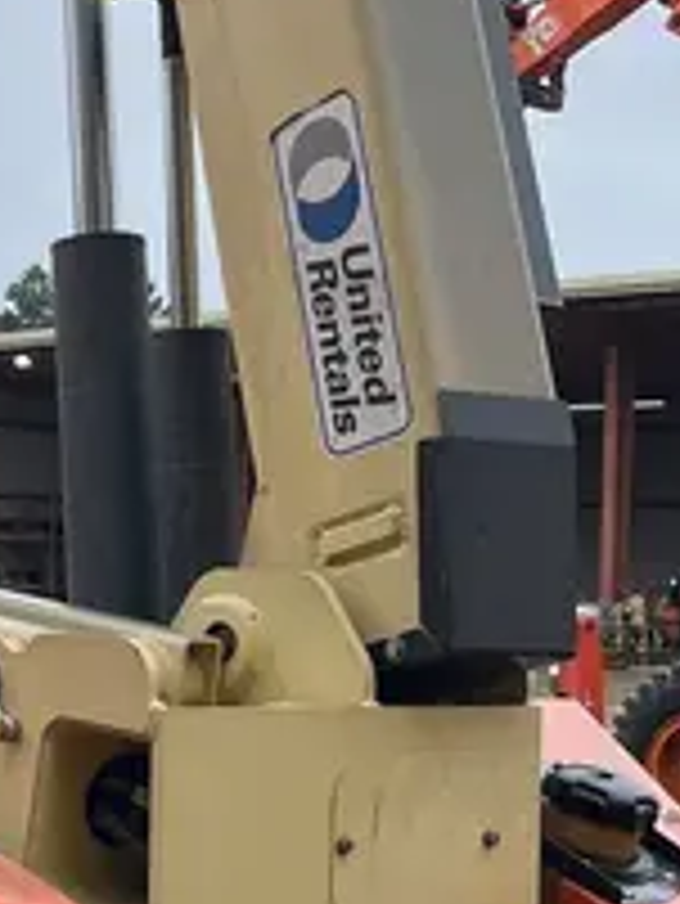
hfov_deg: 14.7
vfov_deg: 20.6
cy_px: 573
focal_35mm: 95
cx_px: -270
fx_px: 2486
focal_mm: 5.1
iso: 50
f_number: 1.6
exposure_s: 1/1140
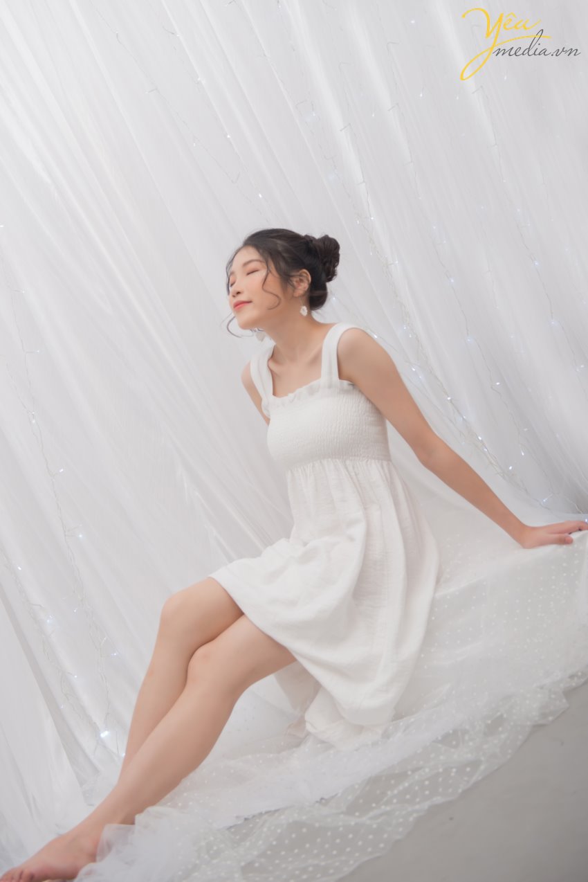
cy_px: 441
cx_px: 294
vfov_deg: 46.4
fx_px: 1028
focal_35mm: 42
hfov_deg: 31.9
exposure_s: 1/125
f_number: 3.3
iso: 125
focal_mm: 42
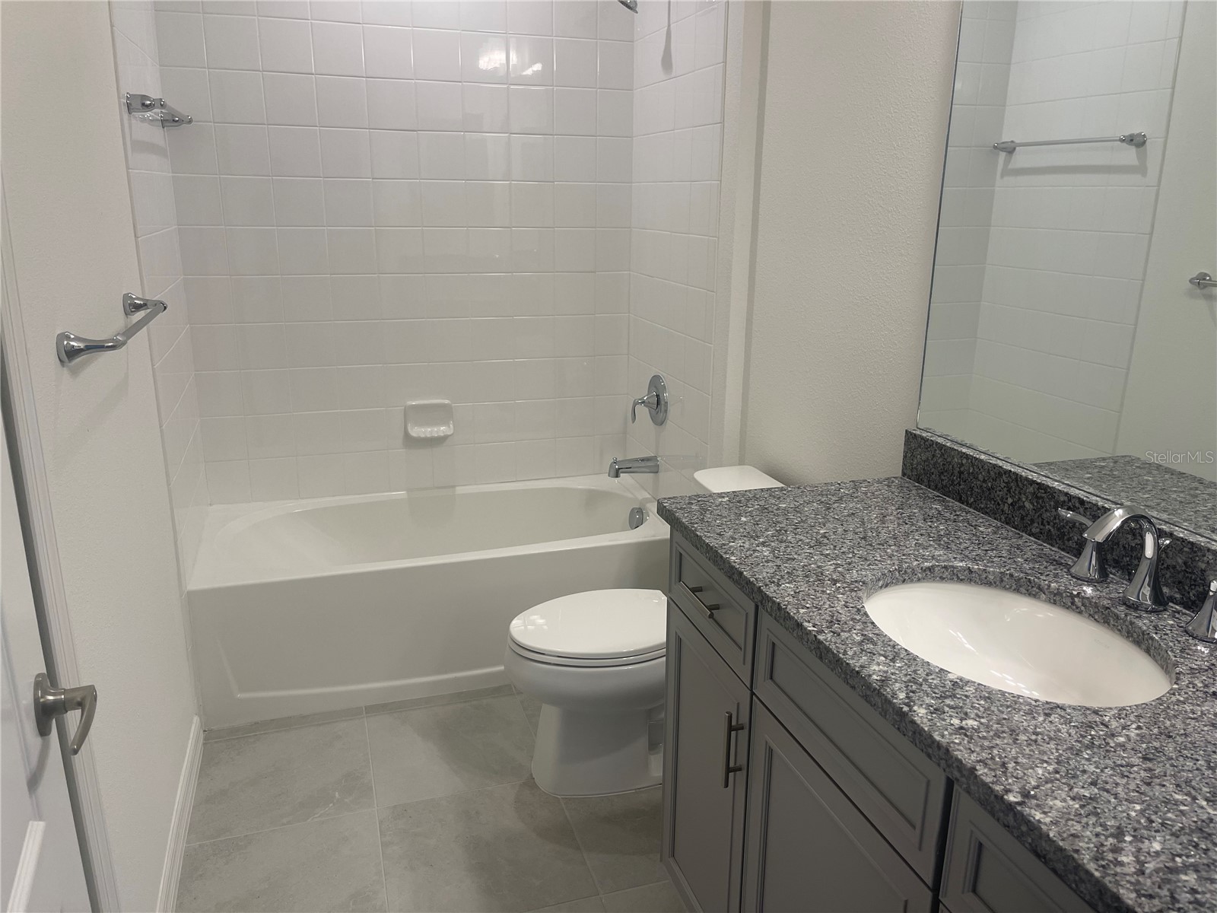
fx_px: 914
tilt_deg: -15.1
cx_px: 608
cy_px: 456
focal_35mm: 26
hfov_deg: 67.3
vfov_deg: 53.1
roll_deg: -1.1
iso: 64
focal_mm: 5.1
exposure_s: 1/120
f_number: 1.6
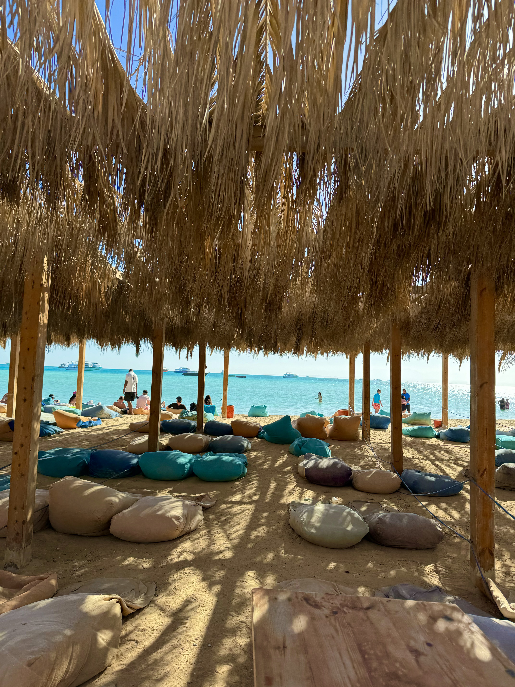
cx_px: 258
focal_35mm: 24
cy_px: 344
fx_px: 476
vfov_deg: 71.6
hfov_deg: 56.8
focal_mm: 6.86
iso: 80
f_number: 1.78
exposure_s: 1/1818
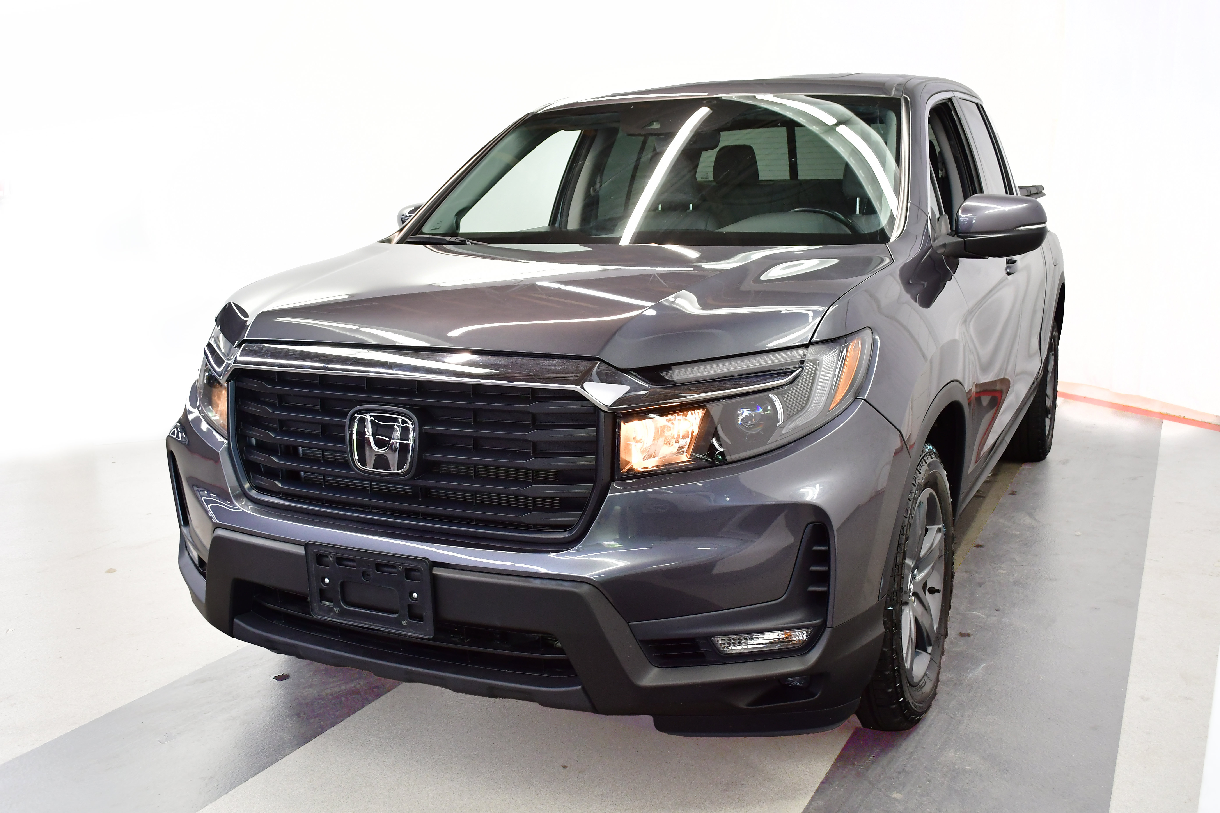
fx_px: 1118
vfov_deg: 40.0
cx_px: 610
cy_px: 406
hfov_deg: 57.2
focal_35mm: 33
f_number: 5.6
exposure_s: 1/40
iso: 900
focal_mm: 22
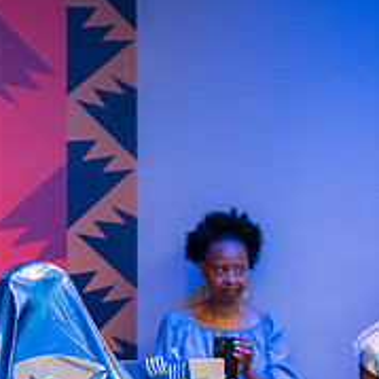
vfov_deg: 6.5
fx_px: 3307
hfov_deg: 6.5
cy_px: 457
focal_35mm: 267
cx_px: 66
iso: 3200
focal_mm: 125
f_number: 2.8
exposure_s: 1/125
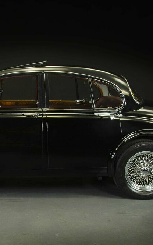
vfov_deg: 31.0
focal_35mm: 66
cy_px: 143
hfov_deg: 19.4
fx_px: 441
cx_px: 22
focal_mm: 24
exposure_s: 1/1.25
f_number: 14
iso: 200
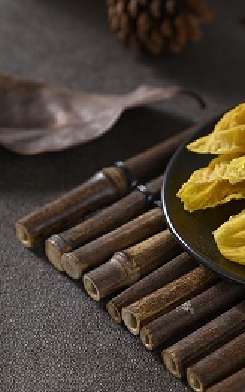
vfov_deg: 11.3
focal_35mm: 186
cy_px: 195
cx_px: 272
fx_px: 1990
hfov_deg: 7.0
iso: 100
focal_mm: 120
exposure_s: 1/13
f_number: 5.6
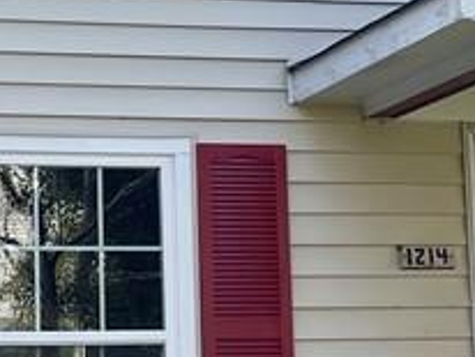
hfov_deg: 15.8
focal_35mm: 124
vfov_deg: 12.0
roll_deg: +0.9
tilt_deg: +6.2
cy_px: 189
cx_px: 129
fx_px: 1704
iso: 32
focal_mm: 5.1
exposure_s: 1/505
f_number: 1.6
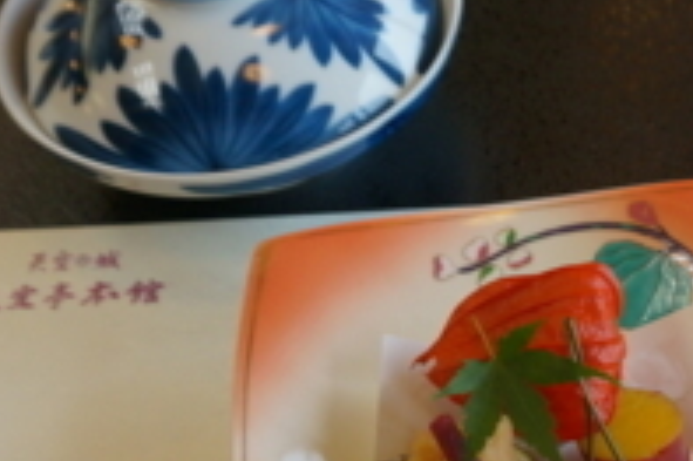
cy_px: 431
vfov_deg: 18.3
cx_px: 626
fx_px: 1404
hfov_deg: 26.8
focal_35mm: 73
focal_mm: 16
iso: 400
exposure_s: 1/60
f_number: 4
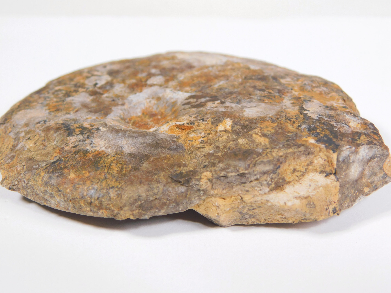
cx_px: 196
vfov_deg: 22.3
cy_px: 146
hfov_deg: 29.4
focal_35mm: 66
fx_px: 745
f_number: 4.2
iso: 125
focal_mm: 11.7
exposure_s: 1/100
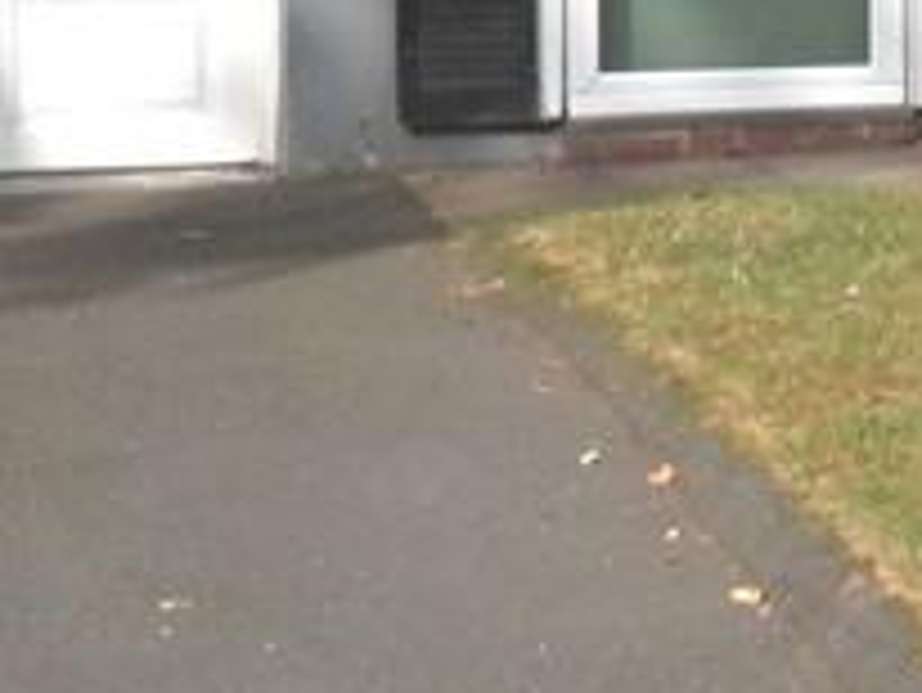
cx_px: 792
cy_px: -652
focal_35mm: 150
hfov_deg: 13.1
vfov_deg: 9.3
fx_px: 3998
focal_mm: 5.5
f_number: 9.4
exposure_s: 1/160
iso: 80
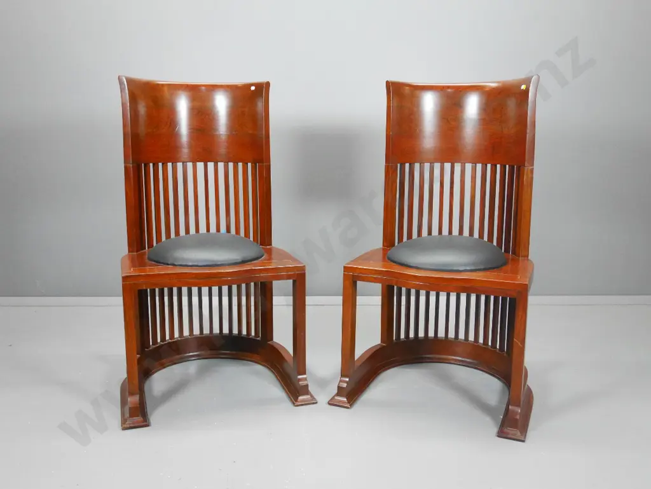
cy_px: 244
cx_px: 326
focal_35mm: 32
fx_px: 602
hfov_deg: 56.8
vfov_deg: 44.2
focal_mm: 16
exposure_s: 1/100
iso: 3200
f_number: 4.5
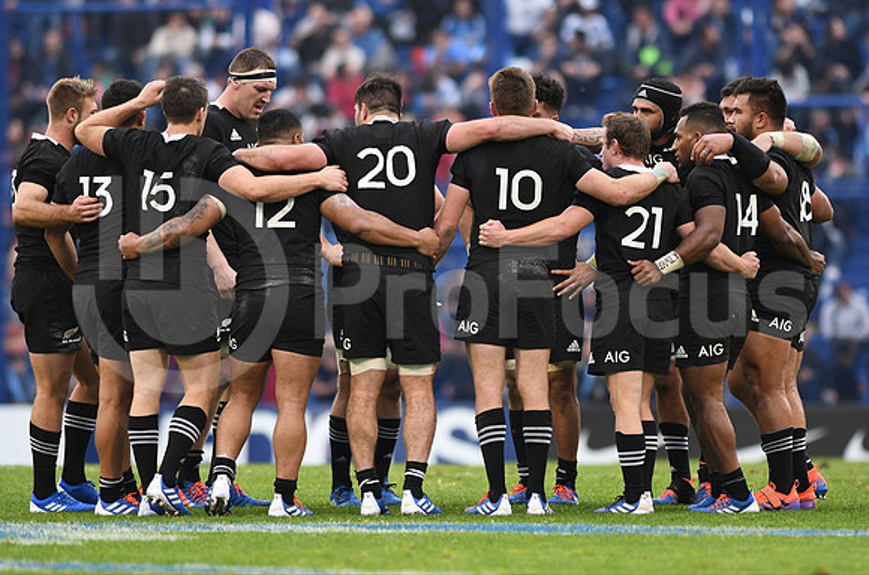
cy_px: 288
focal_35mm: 450
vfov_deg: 3.0
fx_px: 10839
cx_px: 434
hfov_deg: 4.6
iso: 1000
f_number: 2.8
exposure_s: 1/1000
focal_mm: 300
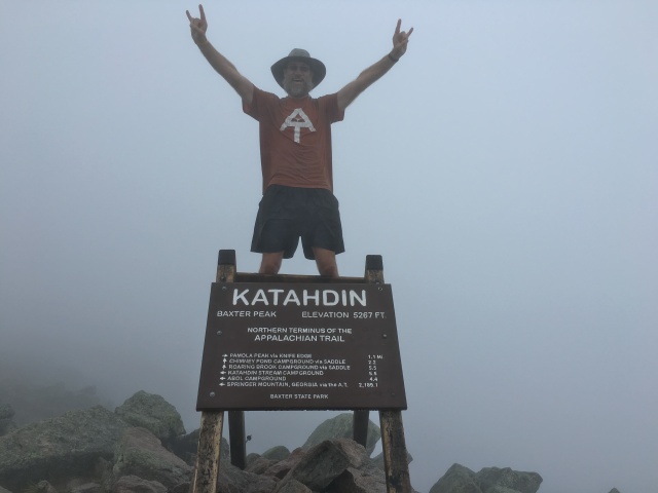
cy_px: 246
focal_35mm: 29
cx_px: 329
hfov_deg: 61.7
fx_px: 551
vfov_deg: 48.2
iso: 25
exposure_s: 1/732
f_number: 2.2
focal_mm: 4.15
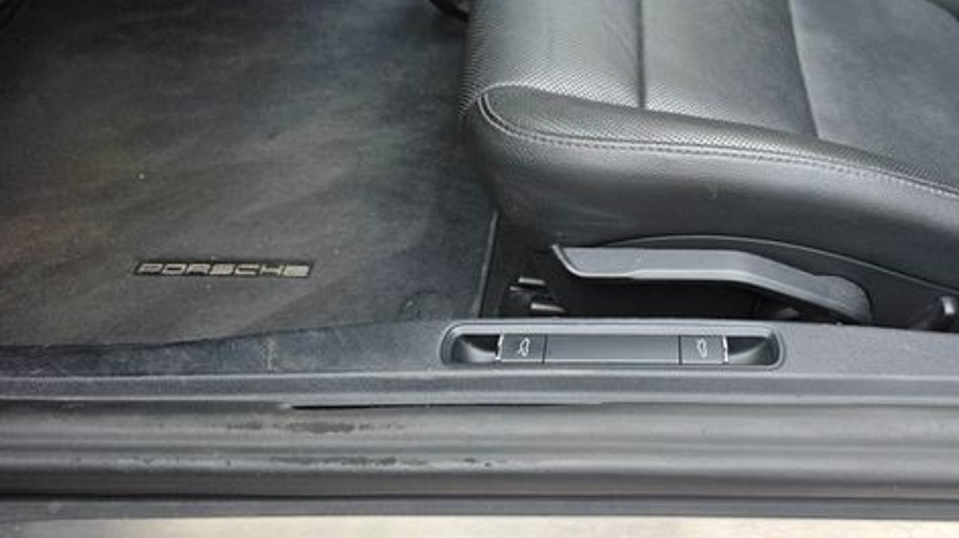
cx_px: 634
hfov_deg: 56.9
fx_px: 864
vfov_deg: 34.2
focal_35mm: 34
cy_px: 164
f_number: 1.7
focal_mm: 6.3
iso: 40
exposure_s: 1/180
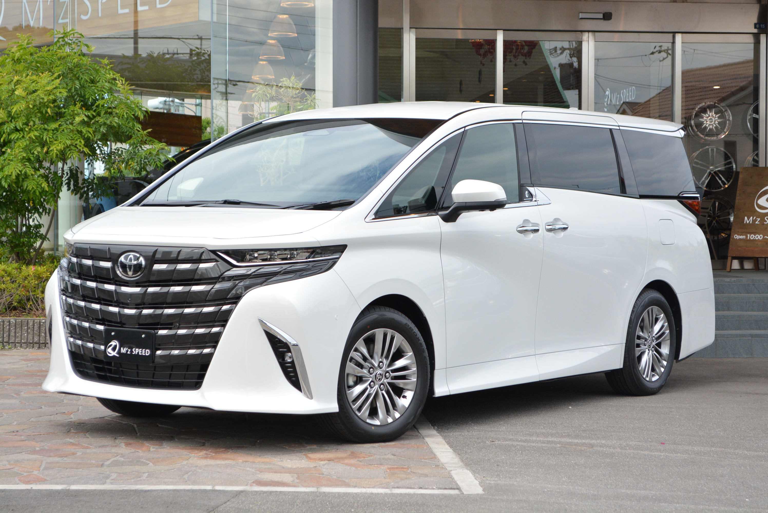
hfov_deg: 26.0
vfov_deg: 17.5
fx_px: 1665
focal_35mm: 78
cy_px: 256
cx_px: 384
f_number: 6.3
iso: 640
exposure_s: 1/800
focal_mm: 52
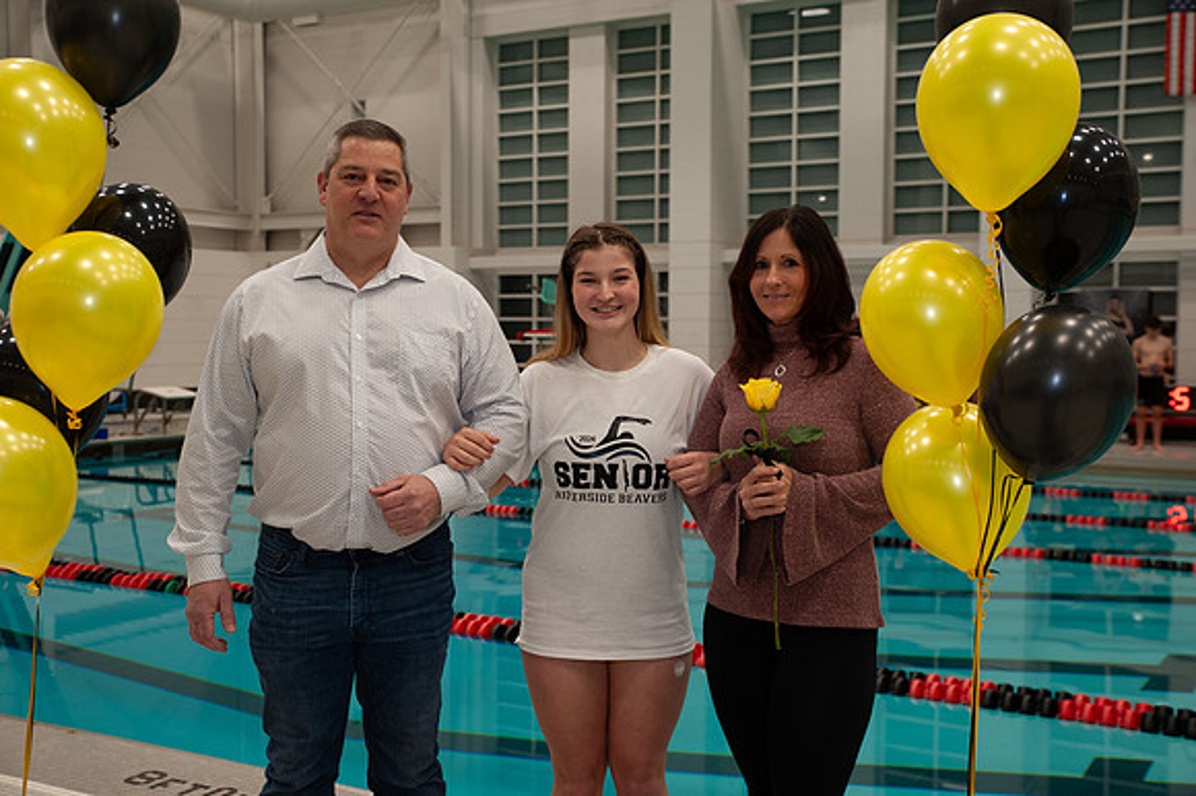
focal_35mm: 44
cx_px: 598
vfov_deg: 30.5
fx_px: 1461
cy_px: 398
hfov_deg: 44.5
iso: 500
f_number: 5
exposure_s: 1/80
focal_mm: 44
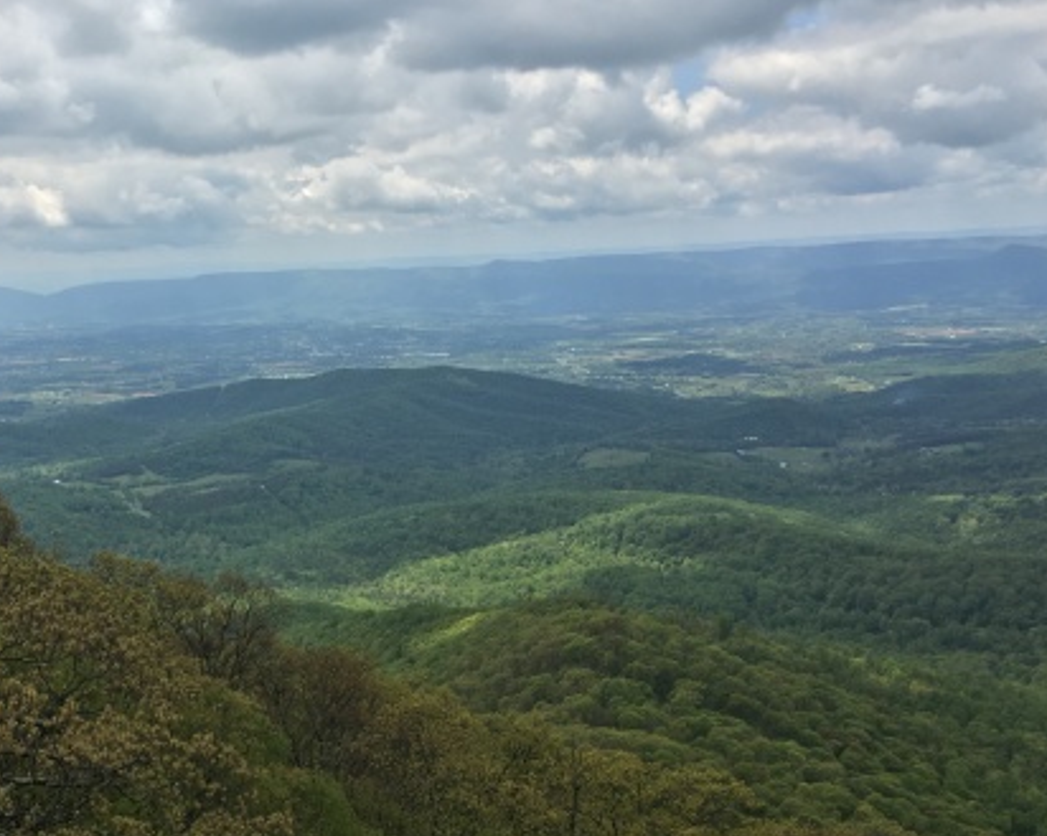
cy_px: 564
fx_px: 1362
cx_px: 287
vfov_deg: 33.8
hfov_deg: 41.0
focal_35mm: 44
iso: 25
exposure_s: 1/1603
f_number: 2.2
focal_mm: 4.15
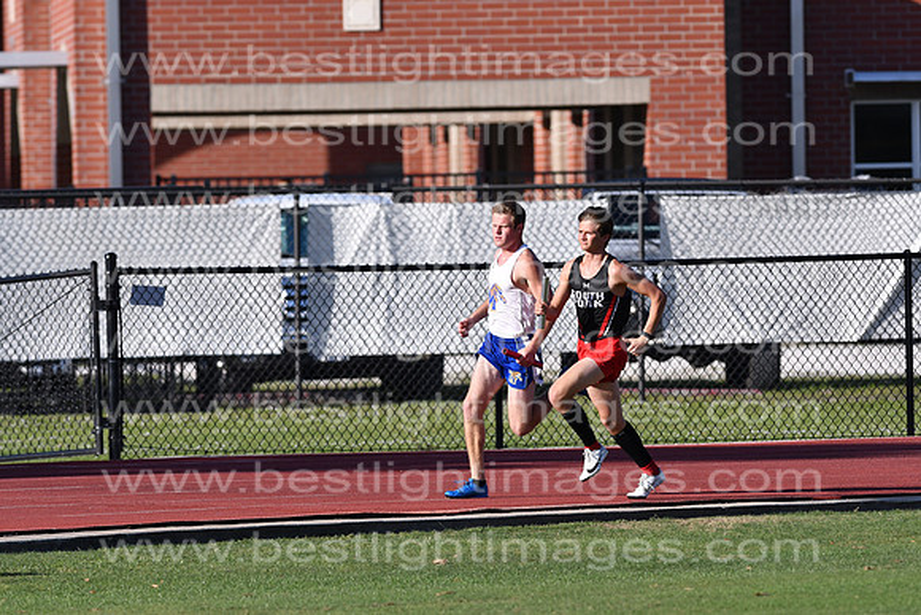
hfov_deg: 4.6
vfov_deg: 3.1
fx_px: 11515
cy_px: 308
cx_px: 460
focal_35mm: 450
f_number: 5.6
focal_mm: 300
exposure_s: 1/2500
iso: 320
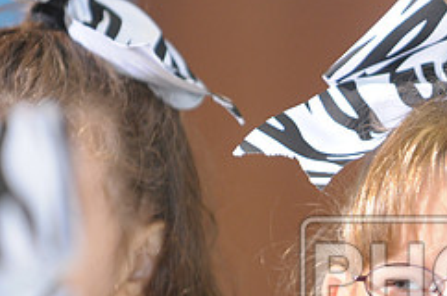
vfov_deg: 1.9
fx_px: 8917
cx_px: 521
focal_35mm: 720
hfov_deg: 2.9
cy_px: 286
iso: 500
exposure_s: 1/125
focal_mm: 200
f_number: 2.8
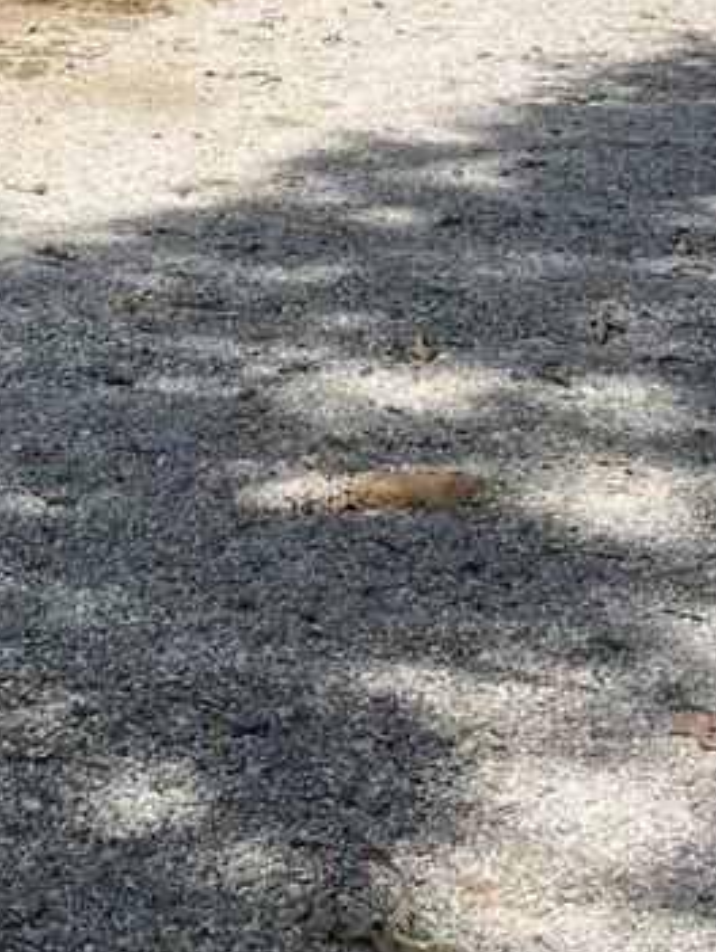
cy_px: -39
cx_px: -108
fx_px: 2780
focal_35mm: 101
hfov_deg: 14.3
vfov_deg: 18.8
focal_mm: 5.1
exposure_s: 1/2358
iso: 50
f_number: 1.6
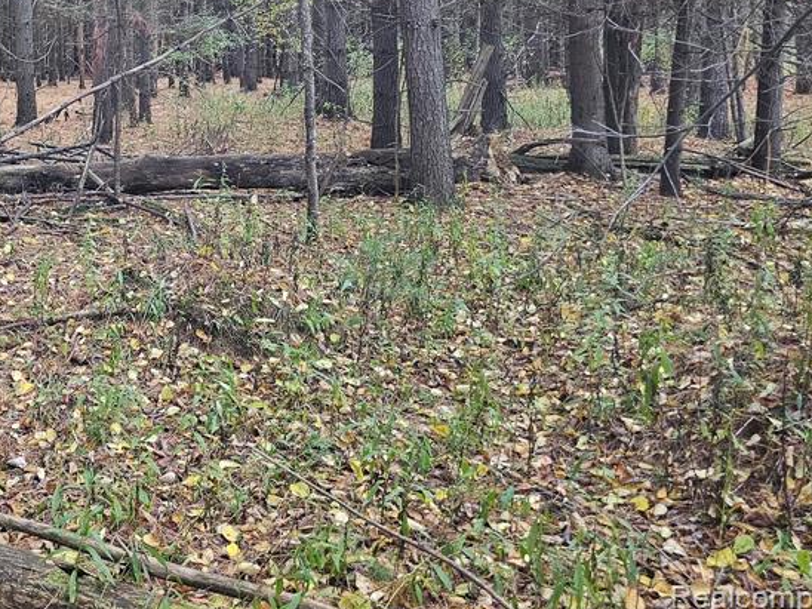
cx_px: 62
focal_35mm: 43
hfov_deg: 40.2
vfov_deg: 31.9
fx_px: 1009
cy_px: 52
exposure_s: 1/120
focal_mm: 6.3
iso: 320
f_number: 1.7
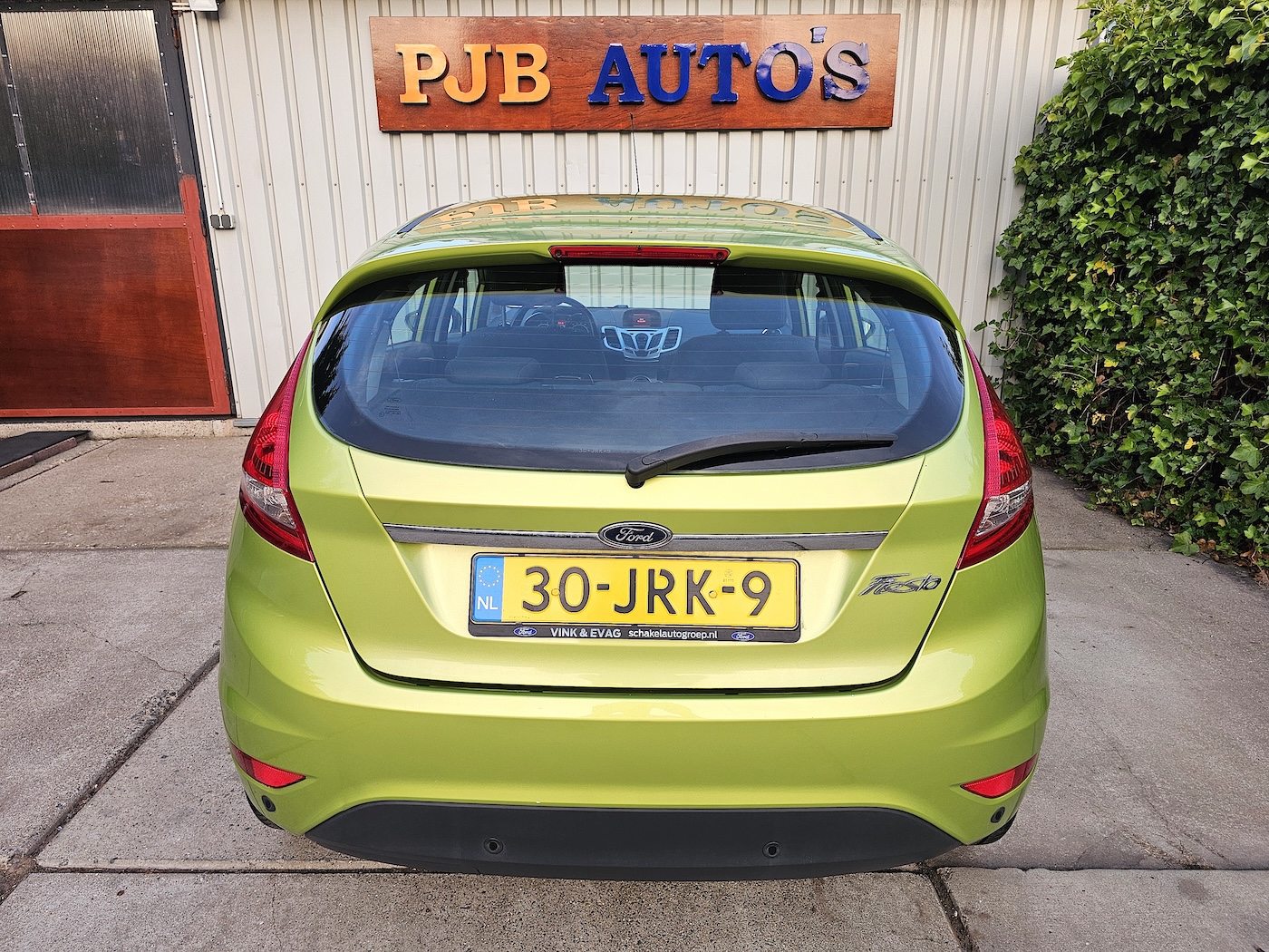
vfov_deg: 58.9
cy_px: 476
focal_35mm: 23
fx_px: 843
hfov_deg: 73.9
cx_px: 634
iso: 100
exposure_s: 1/180
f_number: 1.7
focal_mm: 6.3
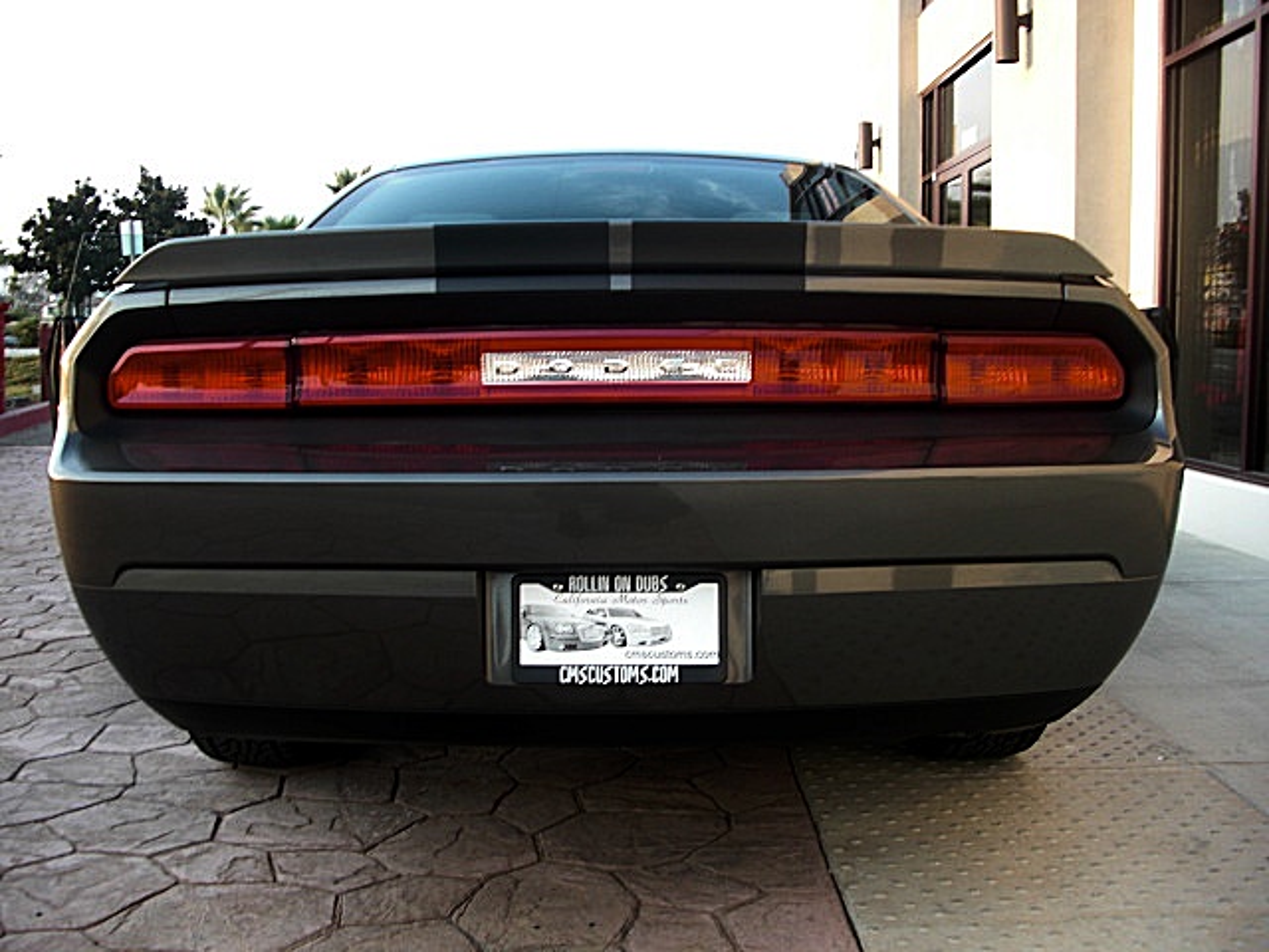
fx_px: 1320
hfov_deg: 51.4
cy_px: 476
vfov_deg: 39.7
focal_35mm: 36
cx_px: 634
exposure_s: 1/80
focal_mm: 6.3
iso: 50
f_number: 2.8
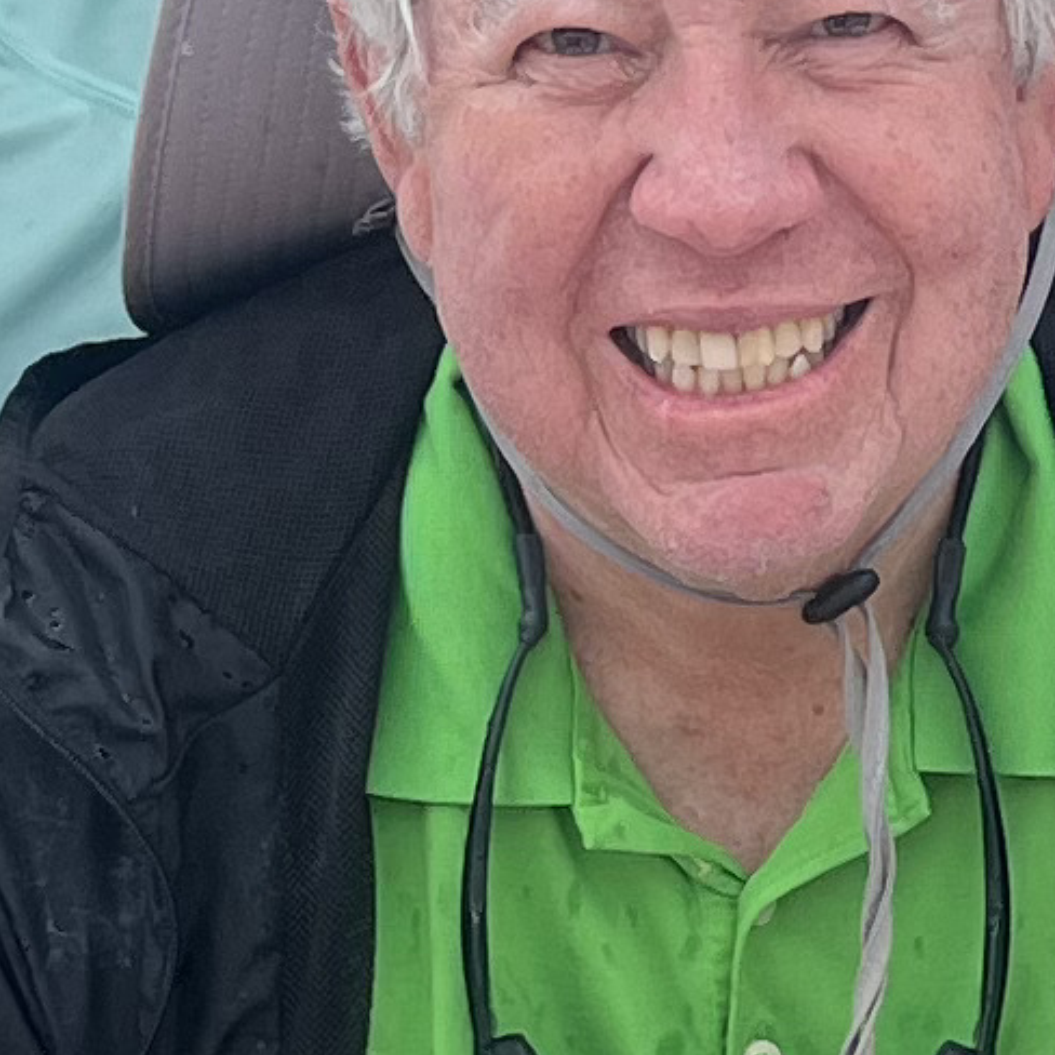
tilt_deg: -13.9
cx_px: 1087
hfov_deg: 9.1
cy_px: 1368
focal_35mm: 190
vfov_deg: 9.1
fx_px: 6551
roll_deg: -0.1
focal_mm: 5.1
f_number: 1.6
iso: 50
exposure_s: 1/1163
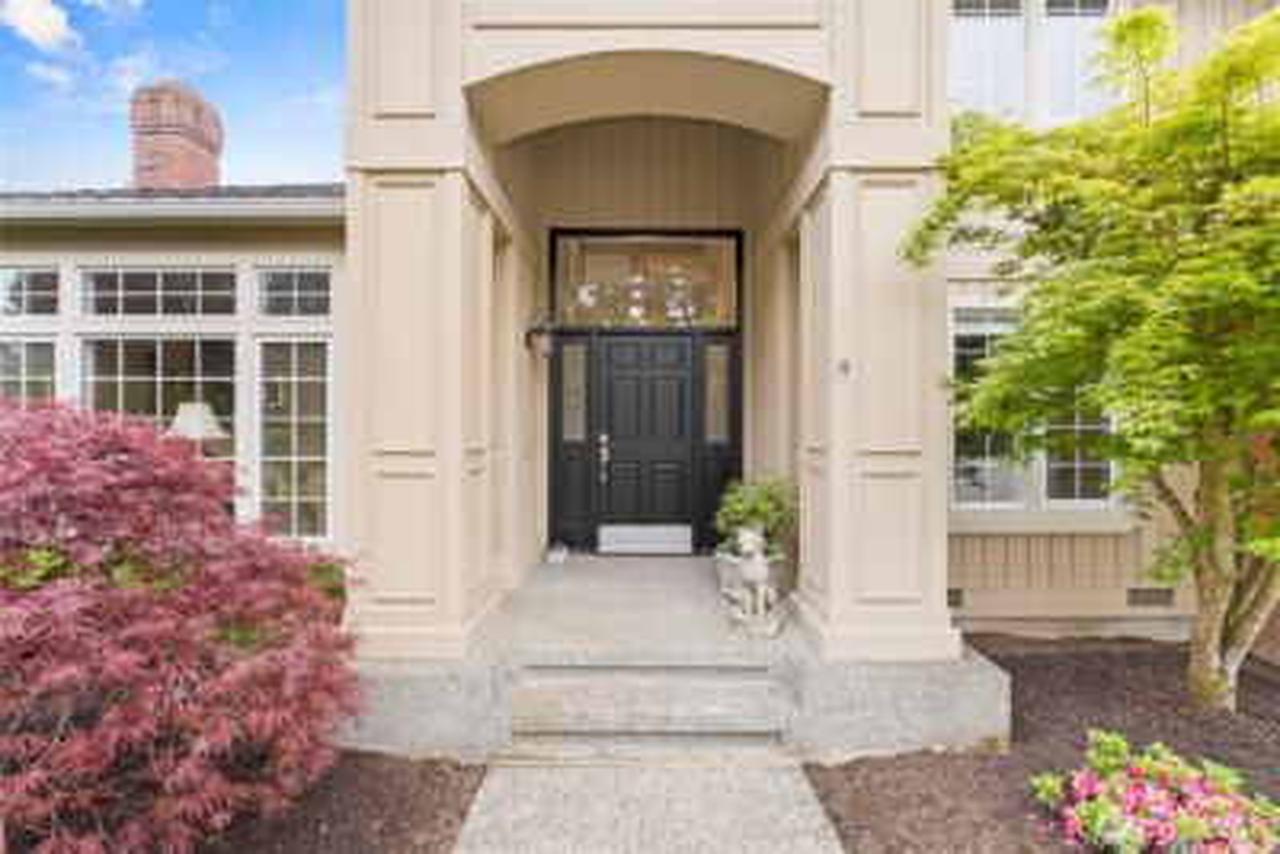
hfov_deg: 96.7
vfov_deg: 73.8
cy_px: 427
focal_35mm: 16
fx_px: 569
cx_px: 640
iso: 125
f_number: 8
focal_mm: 16
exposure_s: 1/40
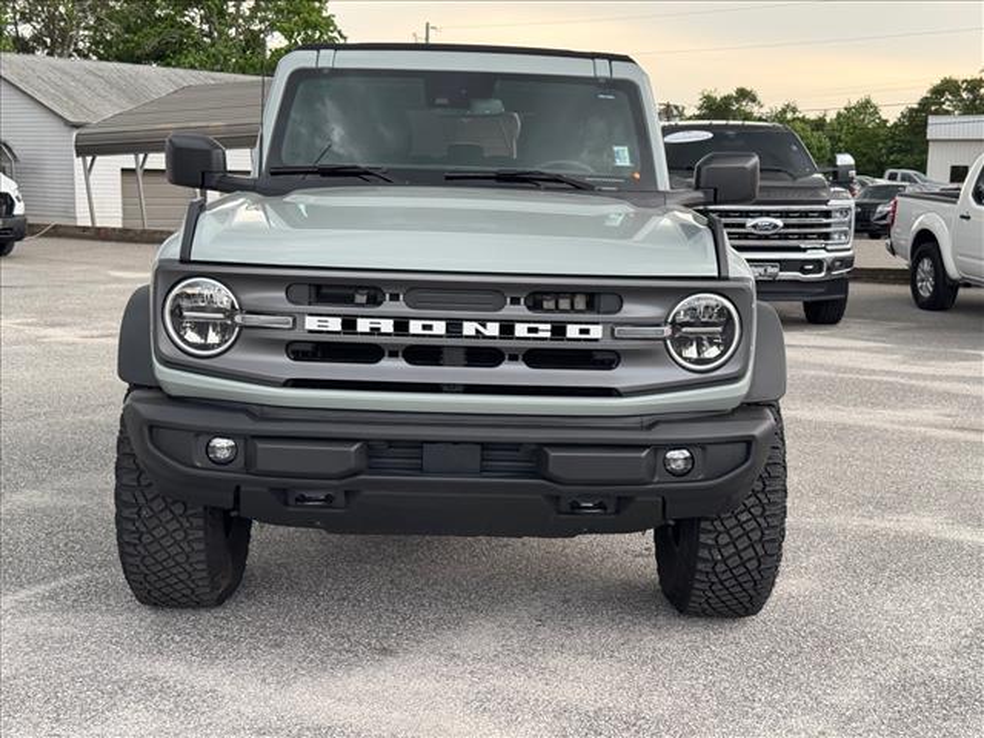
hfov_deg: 39.7
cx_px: 492
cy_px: 369
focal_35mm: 48
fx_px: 1364
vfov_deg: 30.3
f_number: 1.78
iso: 64
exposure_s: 1/215
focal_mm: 6.76
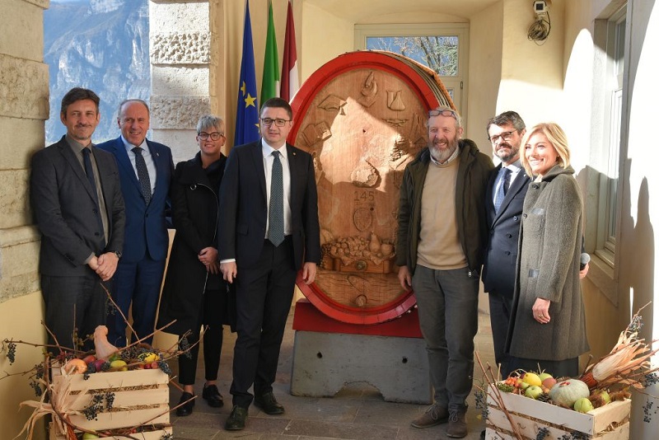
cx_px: 330
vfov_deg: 30.5
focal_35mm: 44
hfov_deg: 44.5
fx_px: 806
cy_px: 220
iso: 500
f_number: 13
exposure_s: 1/160
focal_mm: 44
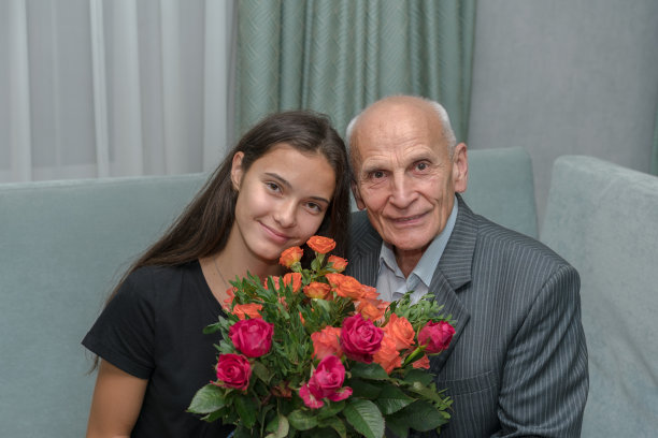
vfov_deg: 24.6
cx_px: 329
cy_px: 219
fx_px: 1005
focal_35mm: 55
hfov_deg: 36.2
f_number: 4
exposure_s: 1/125
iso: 200
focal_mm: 55
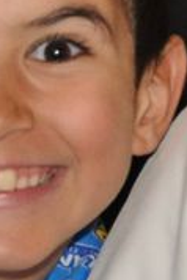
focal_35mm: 754
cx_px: 471
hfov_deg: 1.8
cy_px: 172
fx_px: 5863
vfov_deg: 2.7
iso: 800
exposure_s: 1/60
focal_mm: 56
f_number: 4.8
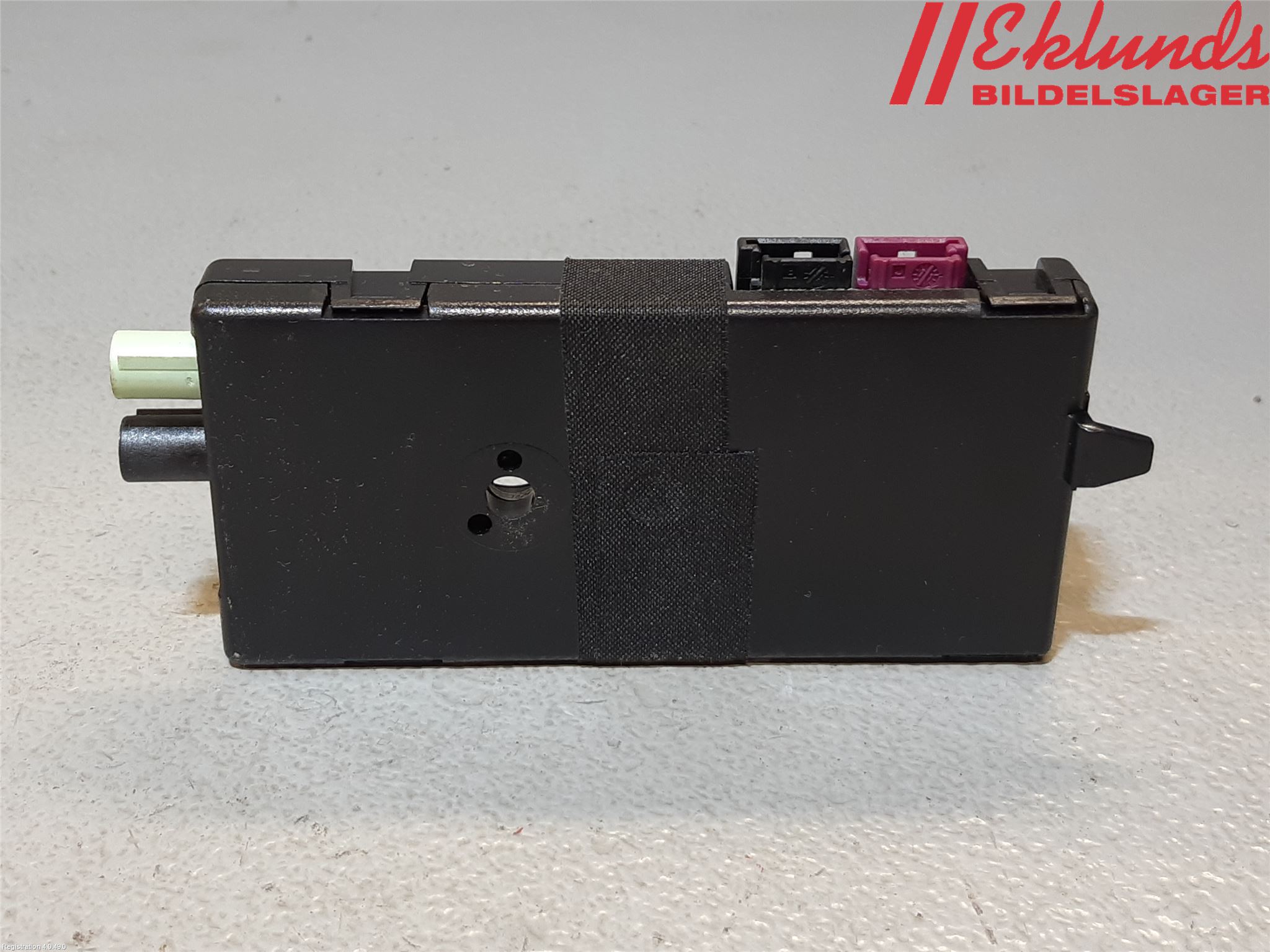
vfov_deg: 53.1
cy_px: 476
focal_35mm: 26
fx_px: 954
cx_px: 635
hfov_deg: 67.3
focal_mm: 3.93
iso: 64
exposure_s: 1/50
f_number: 1.7
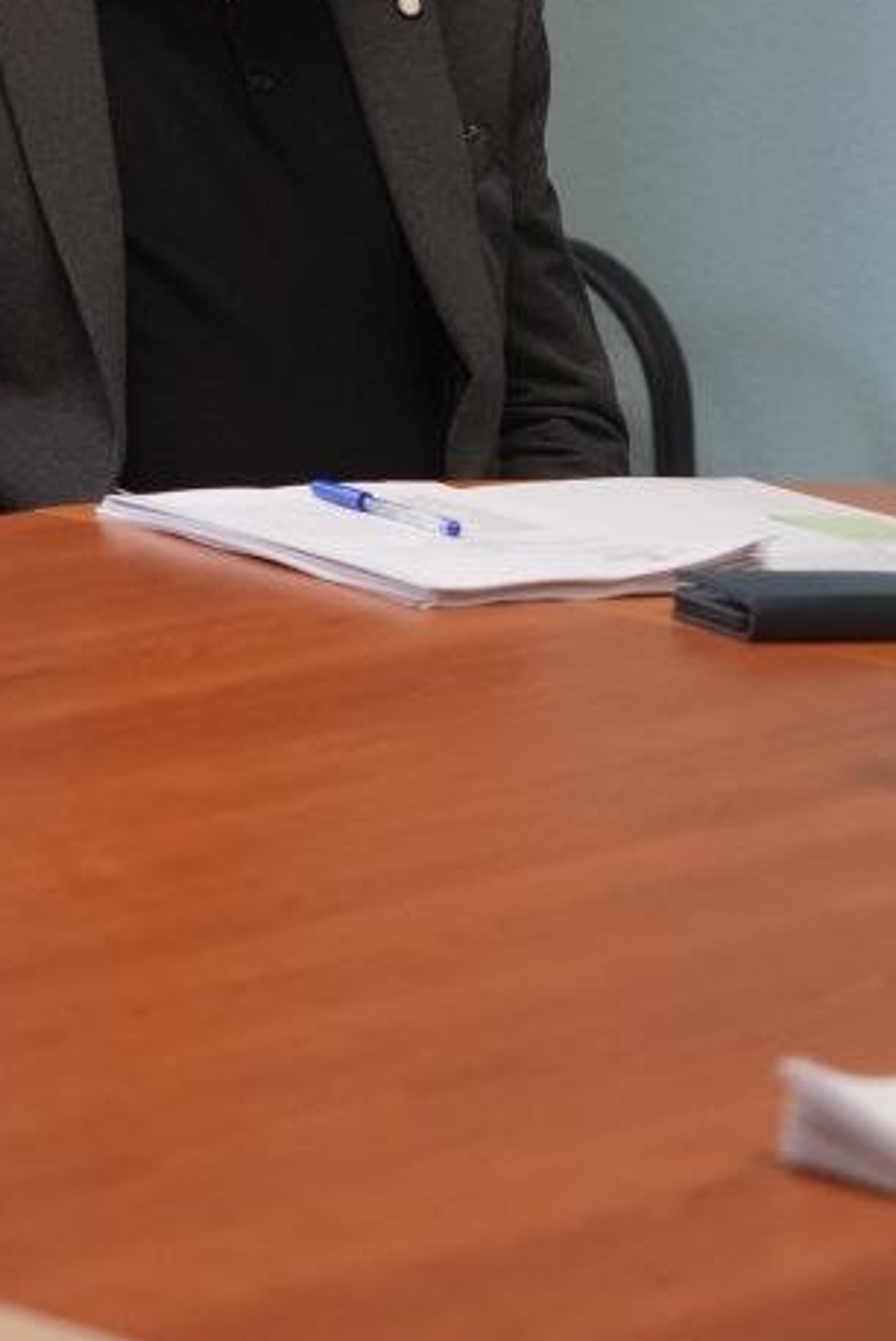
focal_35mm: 162
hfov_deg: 8.5
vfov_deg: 12.6
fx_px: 6038
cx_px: 275
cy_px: 70
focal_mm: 50
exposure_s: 1/250
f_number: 3.2
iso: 2000
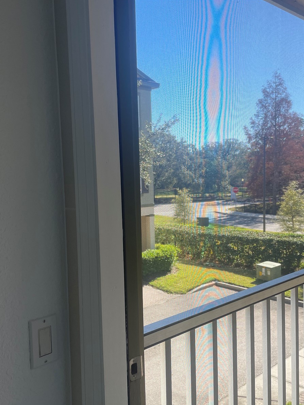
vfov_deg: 52.6
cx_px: 169
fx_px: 410
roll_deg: +2.1
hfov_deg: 40.6
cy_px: 203
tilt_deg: -3.1
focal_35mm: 35
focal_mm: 4.2
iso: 50
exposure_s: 1/1171
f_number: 1.6
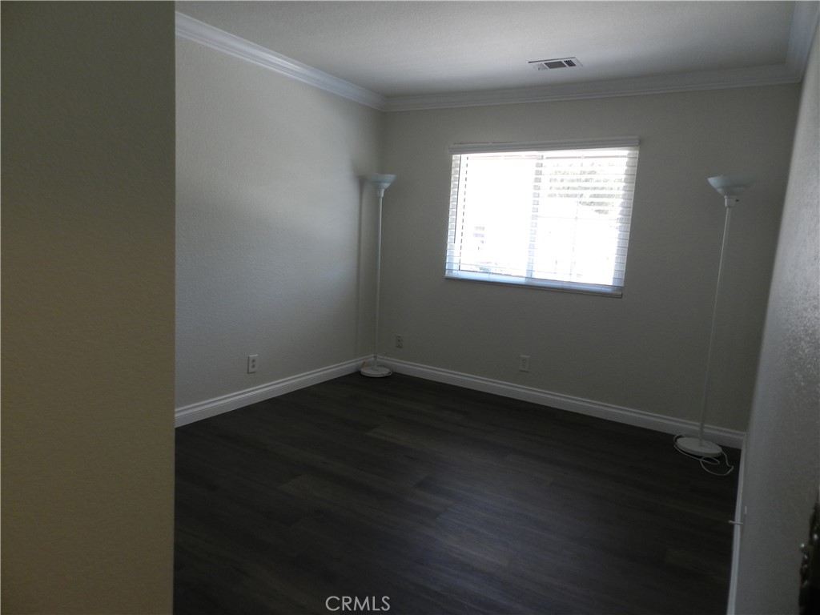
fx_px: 545
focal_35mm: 23
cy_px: 308
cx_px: 410
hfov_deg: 73.9
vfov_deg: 58.9
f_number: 3.4
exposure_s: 1/40
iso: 160
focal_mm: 4
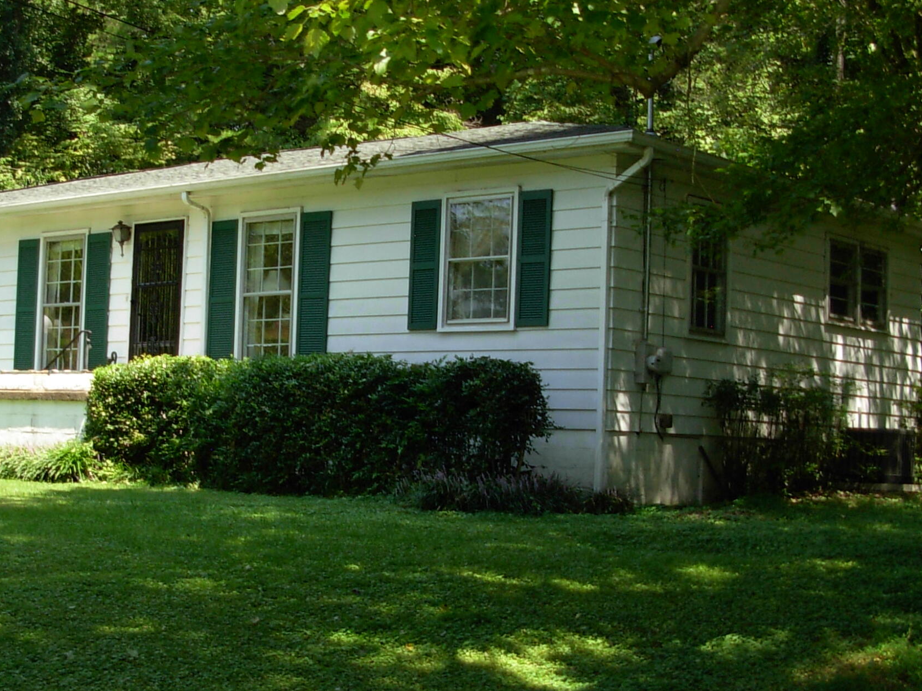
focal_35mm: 68
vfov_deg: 21.6
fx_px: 1811
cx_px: 277
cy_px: 383
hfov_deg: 28.3
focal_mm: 6.3
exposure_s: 1/296
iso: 79
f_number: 2.9
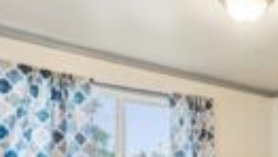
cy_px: 175
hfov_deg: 39.3
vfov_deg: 23.4
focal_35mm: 48
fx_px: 354
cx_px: 259
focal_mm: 10
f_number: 9
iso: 250
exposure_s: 1.6
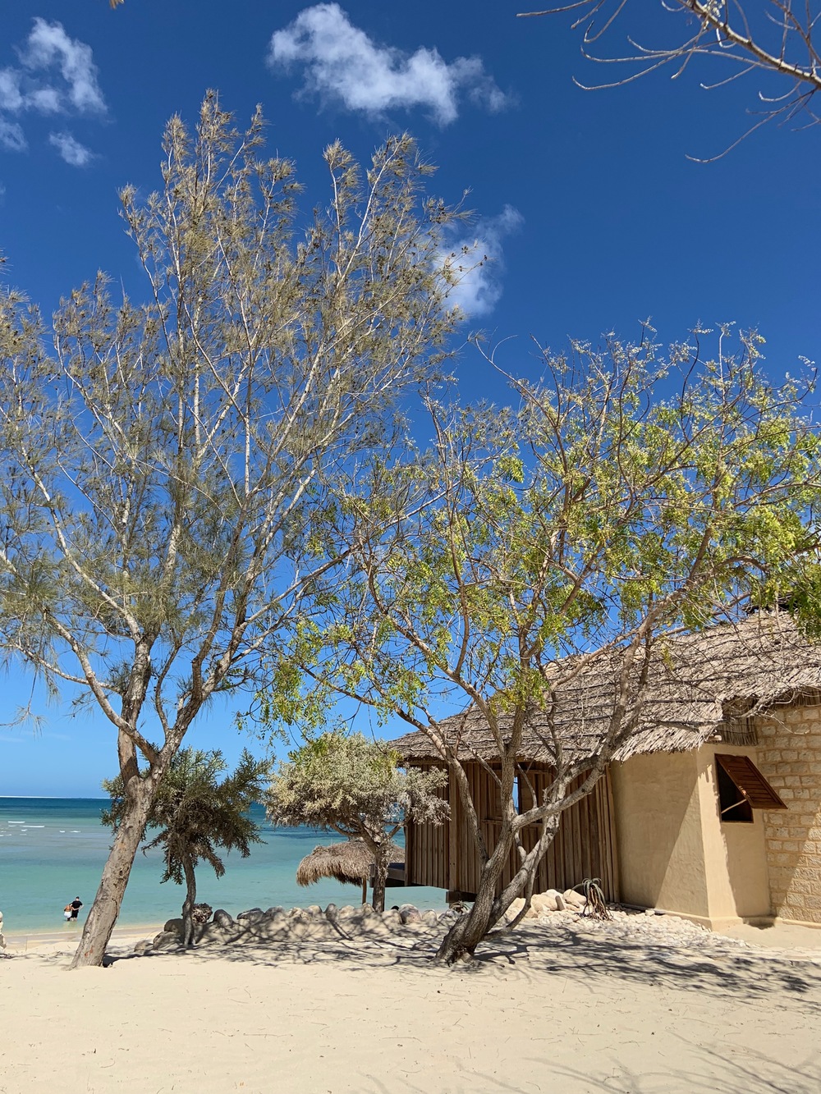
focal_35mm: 26
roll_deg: -1.7
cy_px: 547
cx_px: 410
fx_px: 822
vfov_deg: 67.3
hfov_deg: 53.1
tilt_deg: +16.8
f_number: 1.8
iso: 25
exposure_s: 1/2755
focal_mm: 4.25
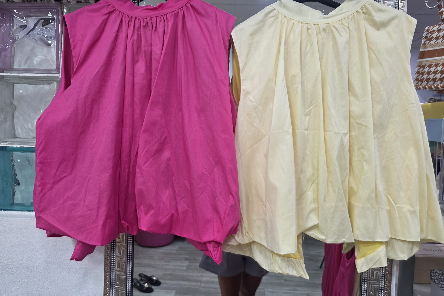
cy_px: 133
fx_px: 296
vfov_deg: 53.0
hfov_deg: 73.7
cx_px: 222
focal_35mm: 24
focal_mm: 6.3
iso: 80
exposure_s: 1/100
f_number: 1.7
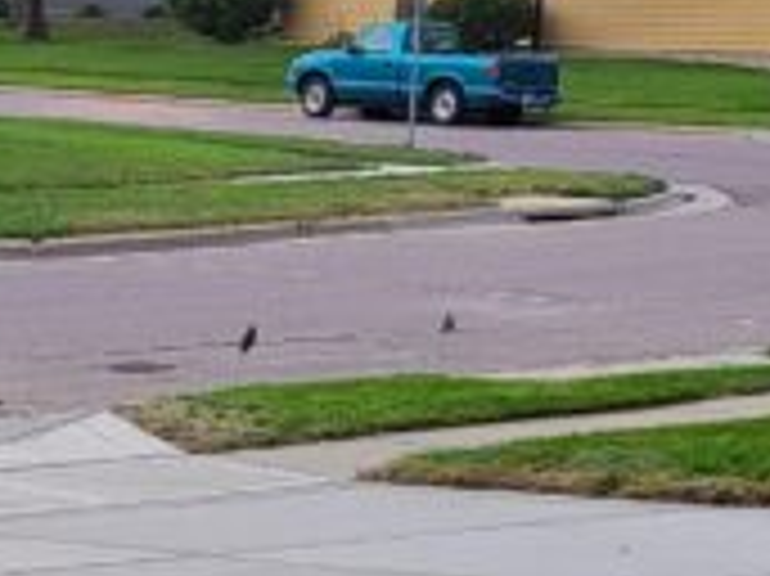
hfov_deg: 12.6
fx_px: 3468
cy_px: 1012
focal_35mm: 156
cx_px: 68
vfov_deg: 9.1
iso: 50
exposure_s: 1/120
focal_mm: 5.4
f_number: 1.8
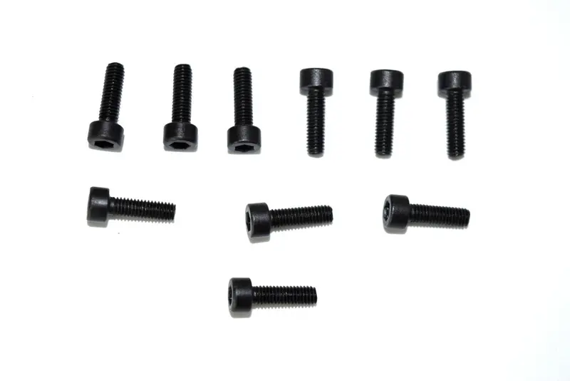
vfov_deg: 16.6
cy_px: 190
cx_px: 285
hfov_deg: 24.6
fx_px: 1307
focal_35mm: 82
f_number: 5.6
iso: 100
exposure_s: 1/125
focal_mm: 55
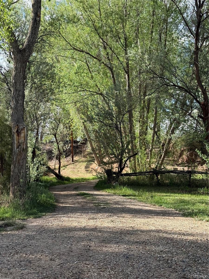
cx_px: 104
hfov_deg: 30.3
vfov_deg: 39.7
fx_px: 386
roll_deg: +0.1
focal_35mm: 48
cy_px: 140
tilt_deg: +6.0
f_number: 1.78
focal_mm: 6.76
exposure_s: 1/1513
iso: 80
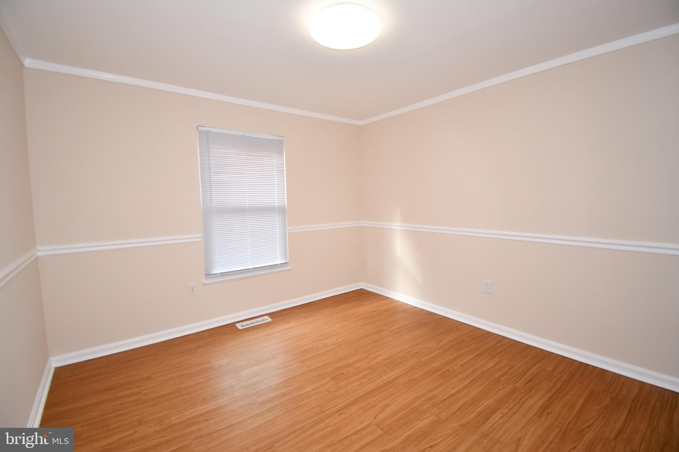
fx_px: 283
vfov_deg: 77.3
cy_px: 226
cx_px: 340
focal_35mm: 15
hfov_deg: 100.4
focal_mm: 10
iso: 400
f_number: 4.5
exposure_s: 1/60
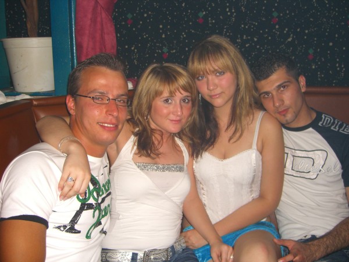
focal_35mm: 38
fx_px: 383
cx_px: 174
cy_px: 131
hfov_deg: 49.0
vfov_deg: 37.7
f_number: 2.8
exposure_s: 1/60
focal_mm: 7.9
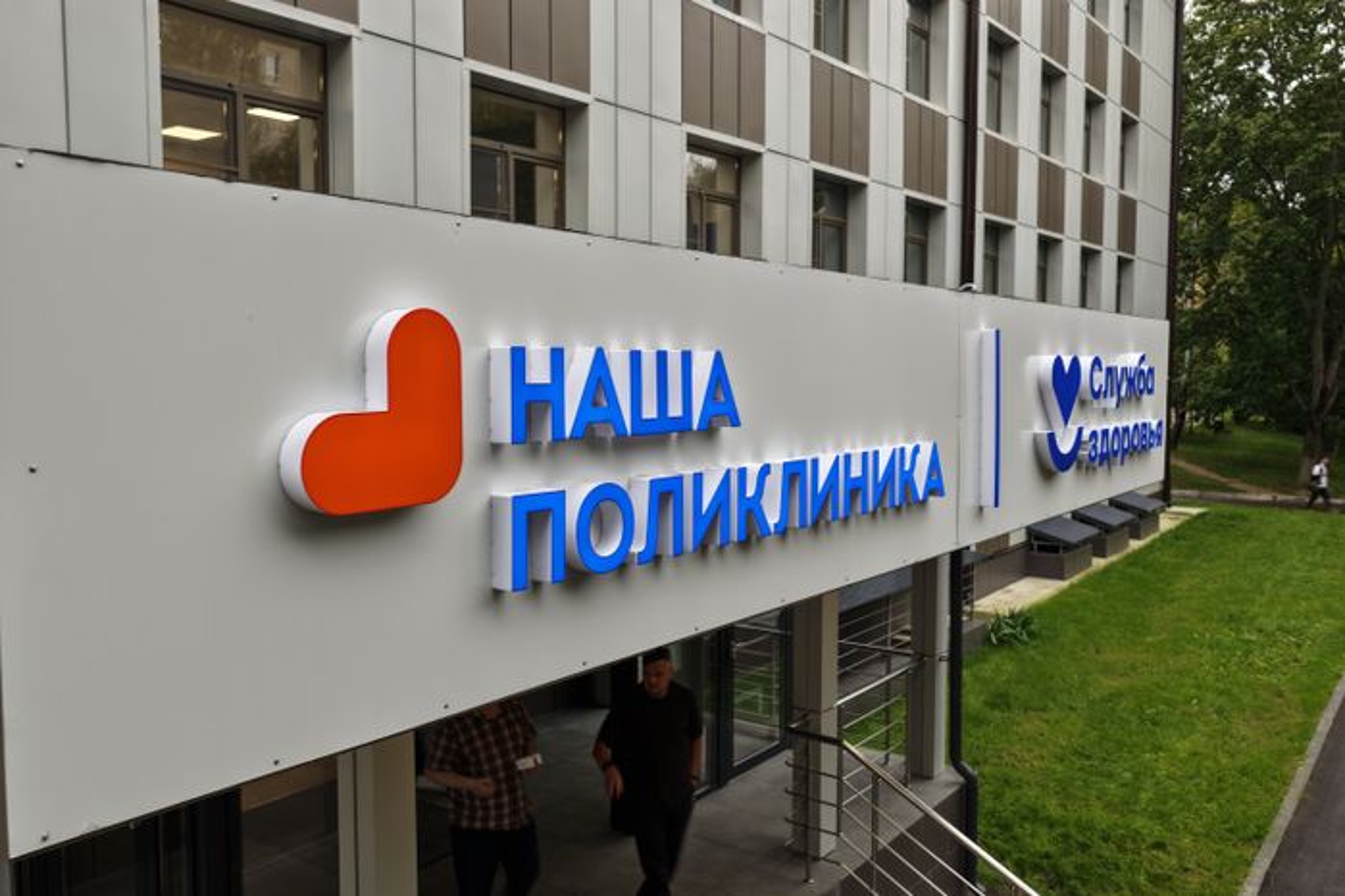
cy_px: 448
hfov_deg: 65.5
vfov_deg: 46.4
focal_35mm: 28
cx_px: 672
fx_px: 1046
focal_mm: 14.45
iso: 130
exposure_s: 1/15
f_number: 2.8
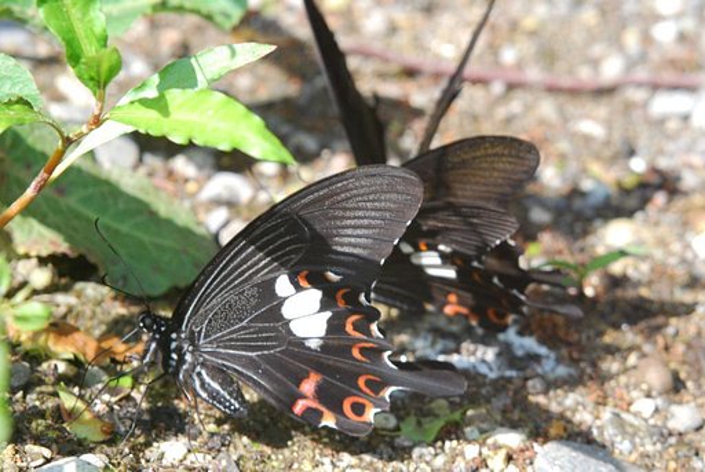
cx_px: 352
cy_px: 236
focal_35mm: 345
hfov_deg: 6.0
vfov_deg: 4.0
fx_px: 6766
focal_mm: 230
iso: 800
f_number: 13
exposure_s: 1/125
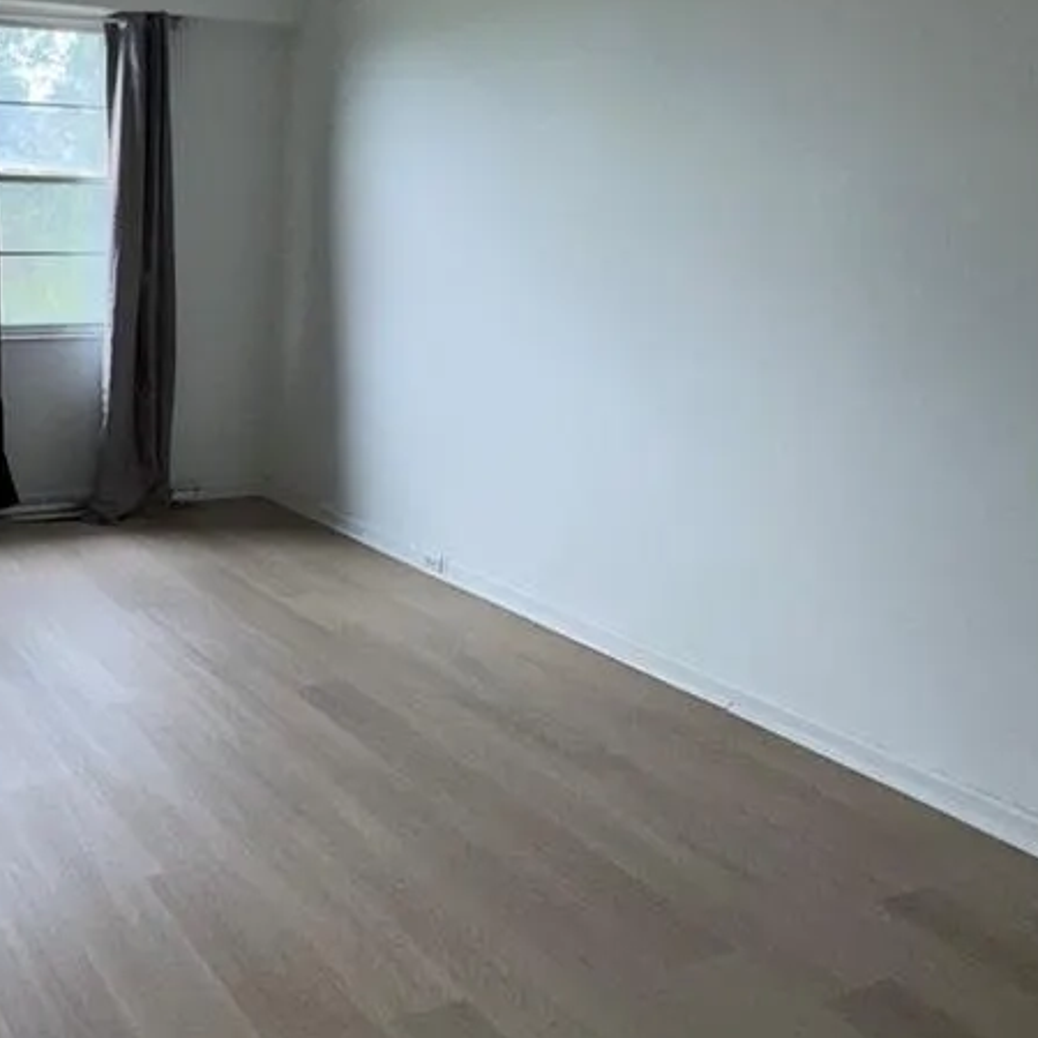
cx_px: 81
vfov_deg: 49.5
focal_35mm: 33
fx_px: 1120
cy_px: 434
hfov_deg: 44.7
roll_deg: -0.2
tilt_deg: -11.3
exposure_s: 1/121
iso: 80
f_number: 2.2
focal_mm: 2.22
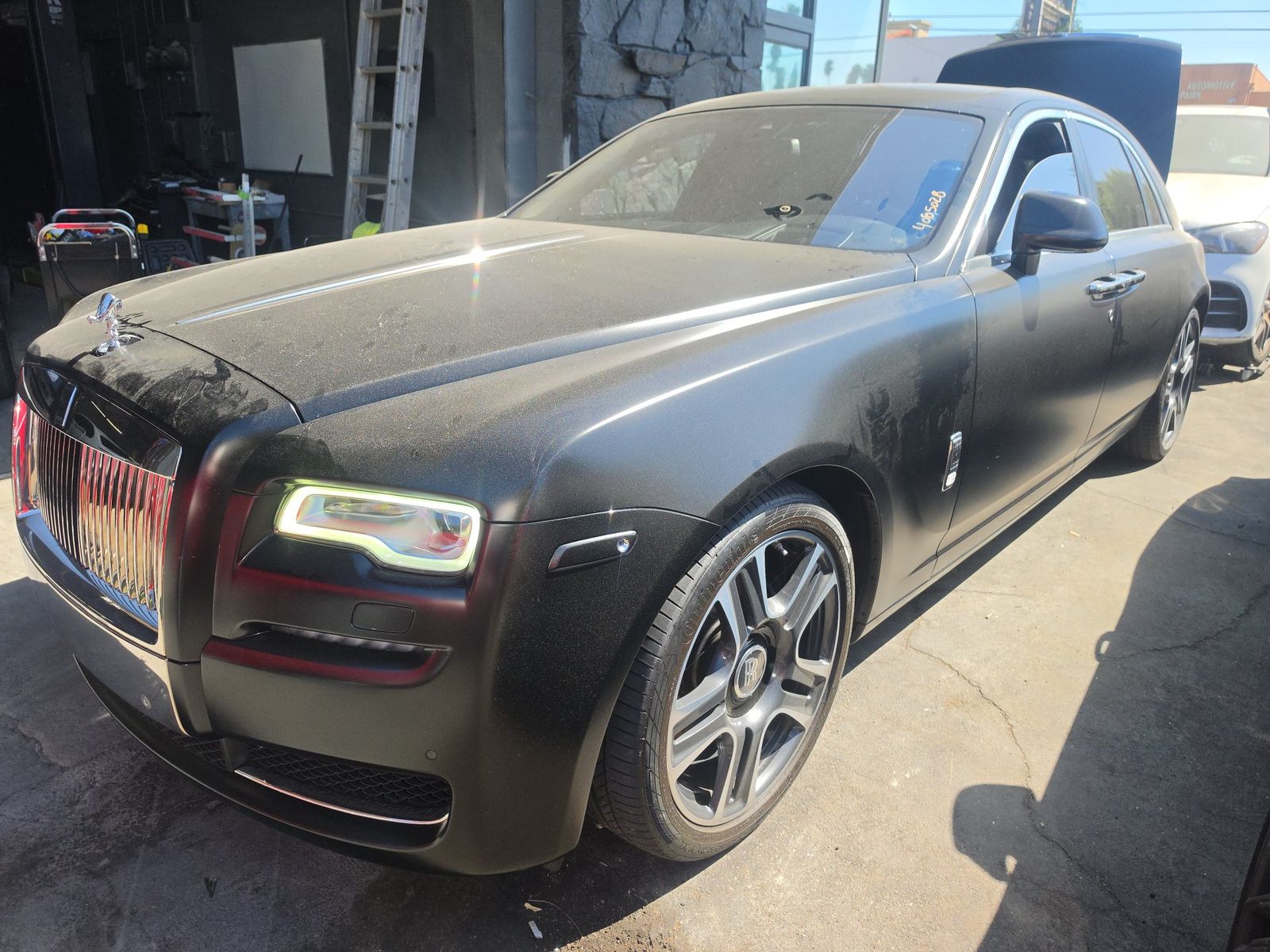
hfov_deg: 73.9
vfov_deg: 58.9
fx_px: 844
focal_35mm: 23
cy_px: 476
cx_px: 635
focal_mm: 6.5
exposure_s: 1/2252
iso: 63
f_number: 1.4
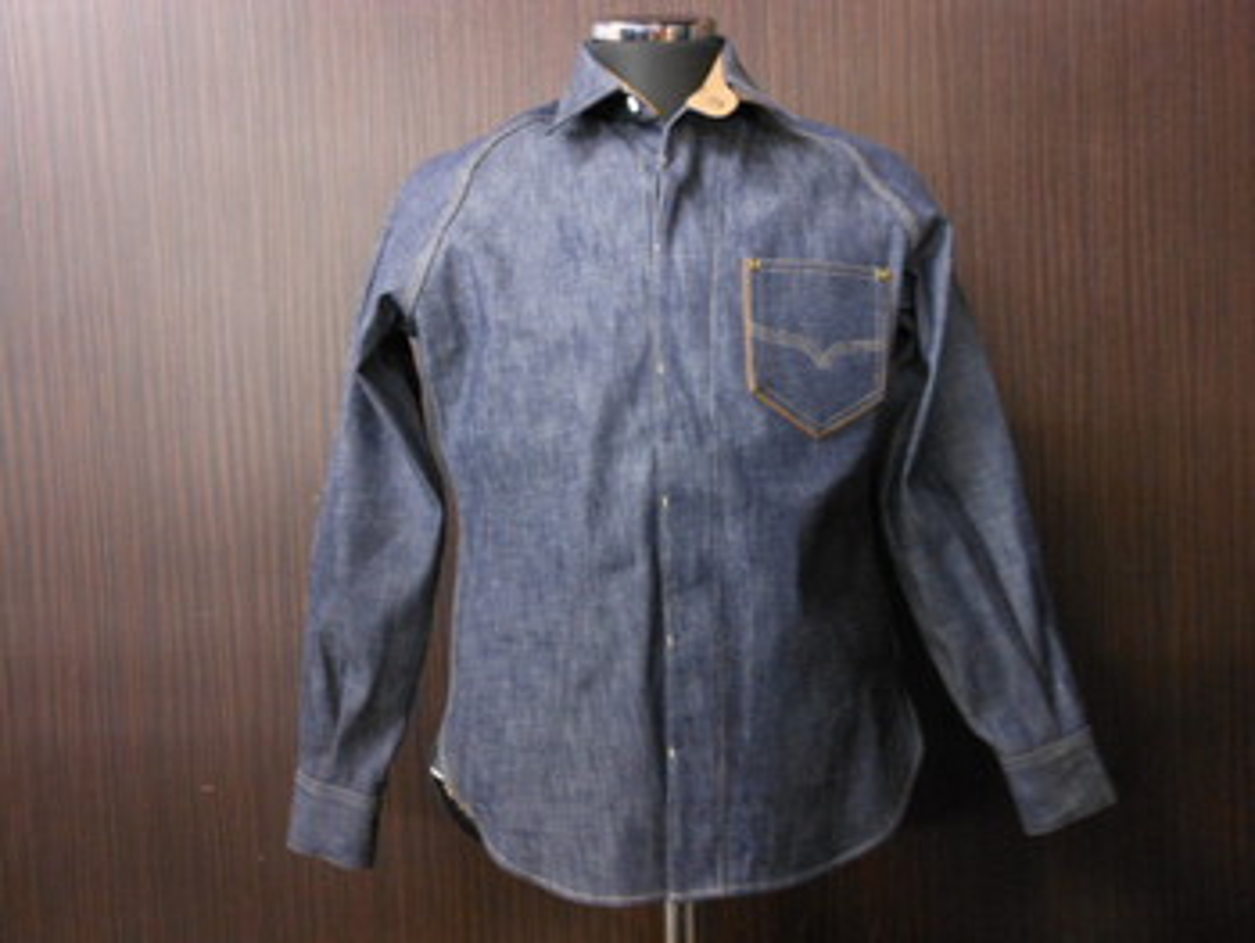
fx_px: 1016
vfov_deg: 49.8
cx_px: 628
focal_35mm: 28
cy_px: 472
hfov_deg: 63.4
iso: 400
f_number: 3.7
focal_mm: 5
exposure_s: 1/6
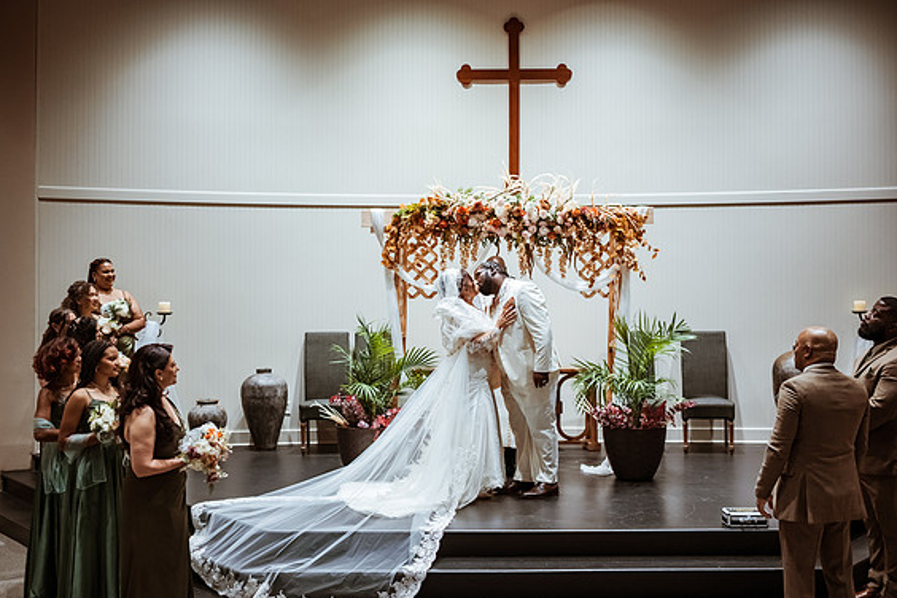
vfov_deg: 36.9
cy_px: 306
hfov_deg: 53.1
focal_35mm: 36
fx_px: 897
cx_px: 456
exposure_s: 1/500
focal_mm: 35
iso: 1000
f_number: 1.8
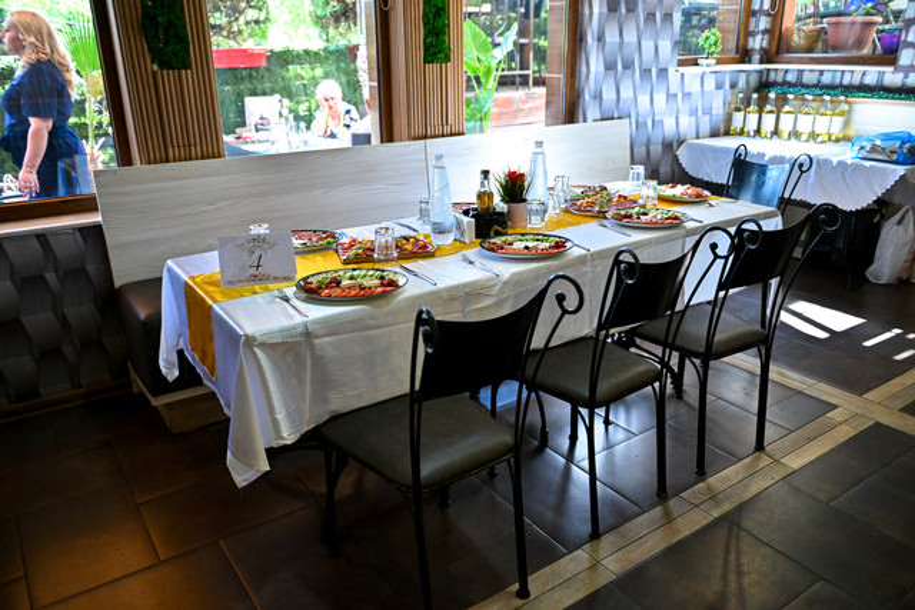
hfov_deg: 65.5
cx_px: 458
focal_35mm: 28
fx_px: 712
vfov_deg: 46.4
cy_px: 305
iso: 1600
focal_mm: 28
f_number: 3.2
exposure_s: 1/640
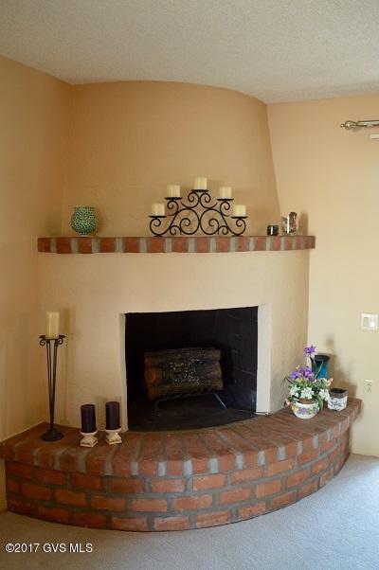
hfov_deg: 43.5
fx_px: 475
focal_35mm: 30
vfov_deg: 62.0
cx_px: 190
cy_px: 285
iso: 1000
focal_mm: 20
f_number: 3.8
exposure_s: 1/15
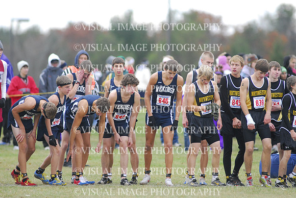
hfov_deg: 4.6
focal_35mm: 450
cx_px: 148
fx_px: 3704
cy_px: 99
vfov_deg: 3.1
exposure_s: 1/640
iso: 800
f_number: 4
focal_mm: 300
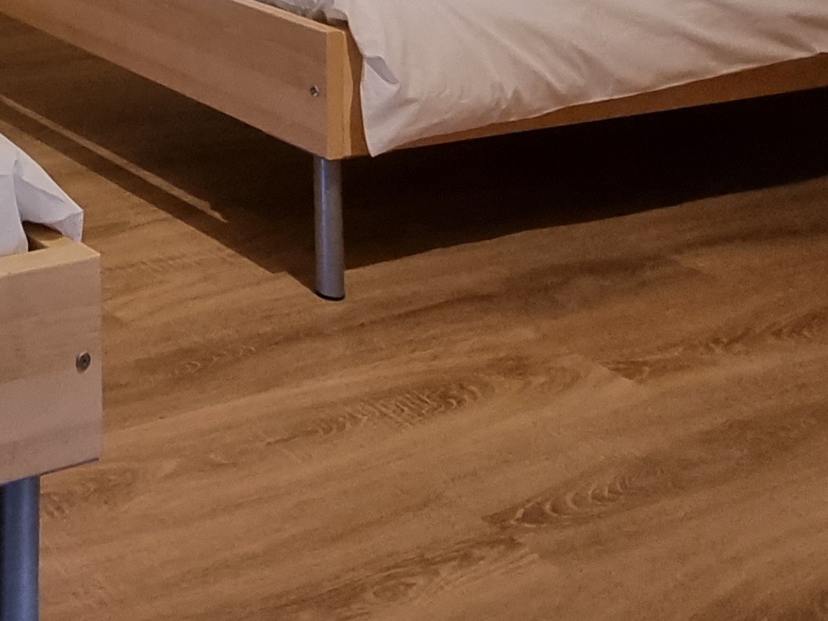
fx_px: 1339
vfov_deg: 19.6
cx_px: -327
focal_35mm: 56
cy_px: -490
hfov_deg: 27.0
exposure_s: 1/33
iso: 320
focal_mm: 2.2
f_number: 2.2
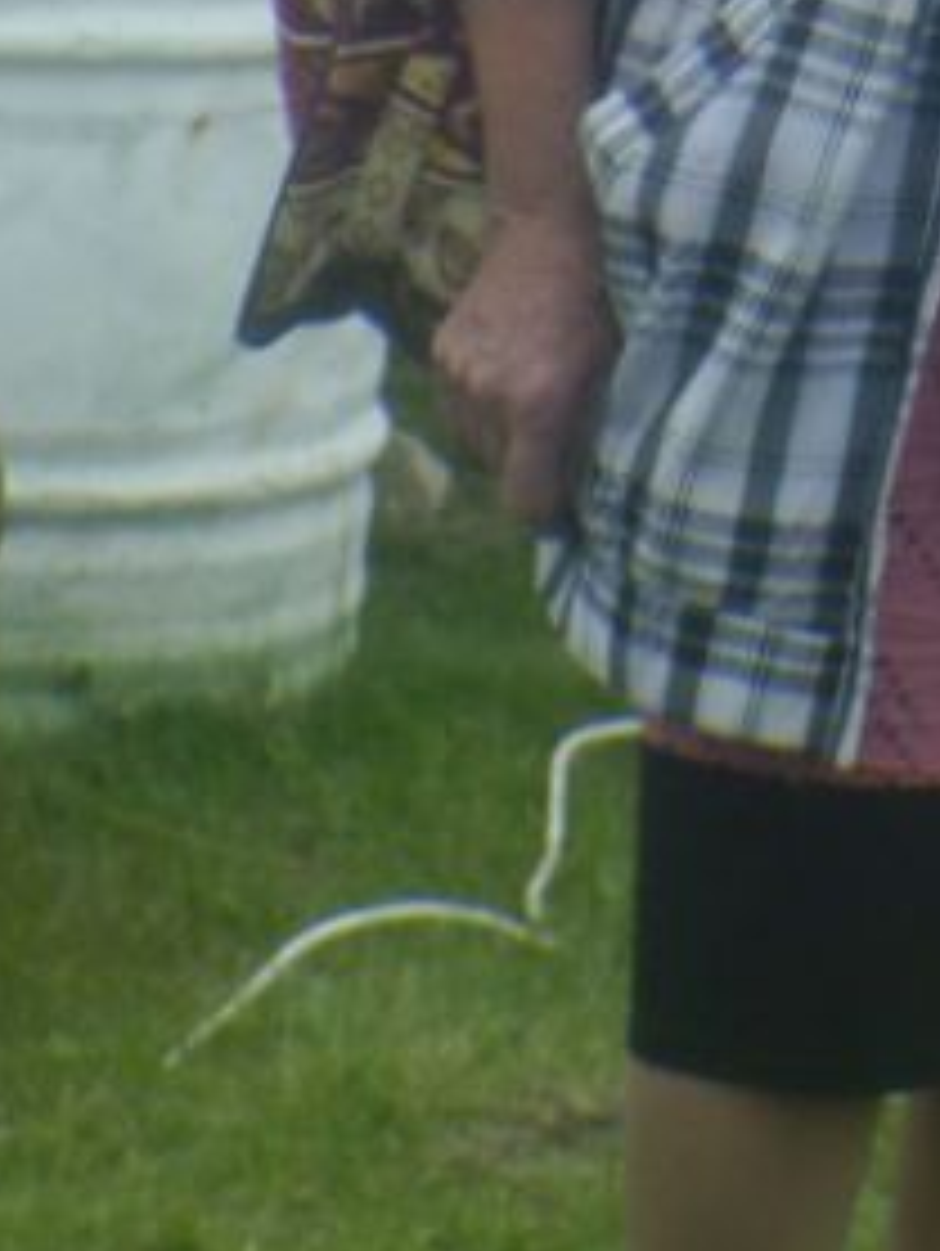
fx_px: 13304
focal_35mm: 368
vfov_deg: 5.3
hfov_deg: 4.0
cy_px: -968
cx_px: 1345
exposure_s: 1/200
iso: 100
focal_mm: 17.78
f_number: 5.3
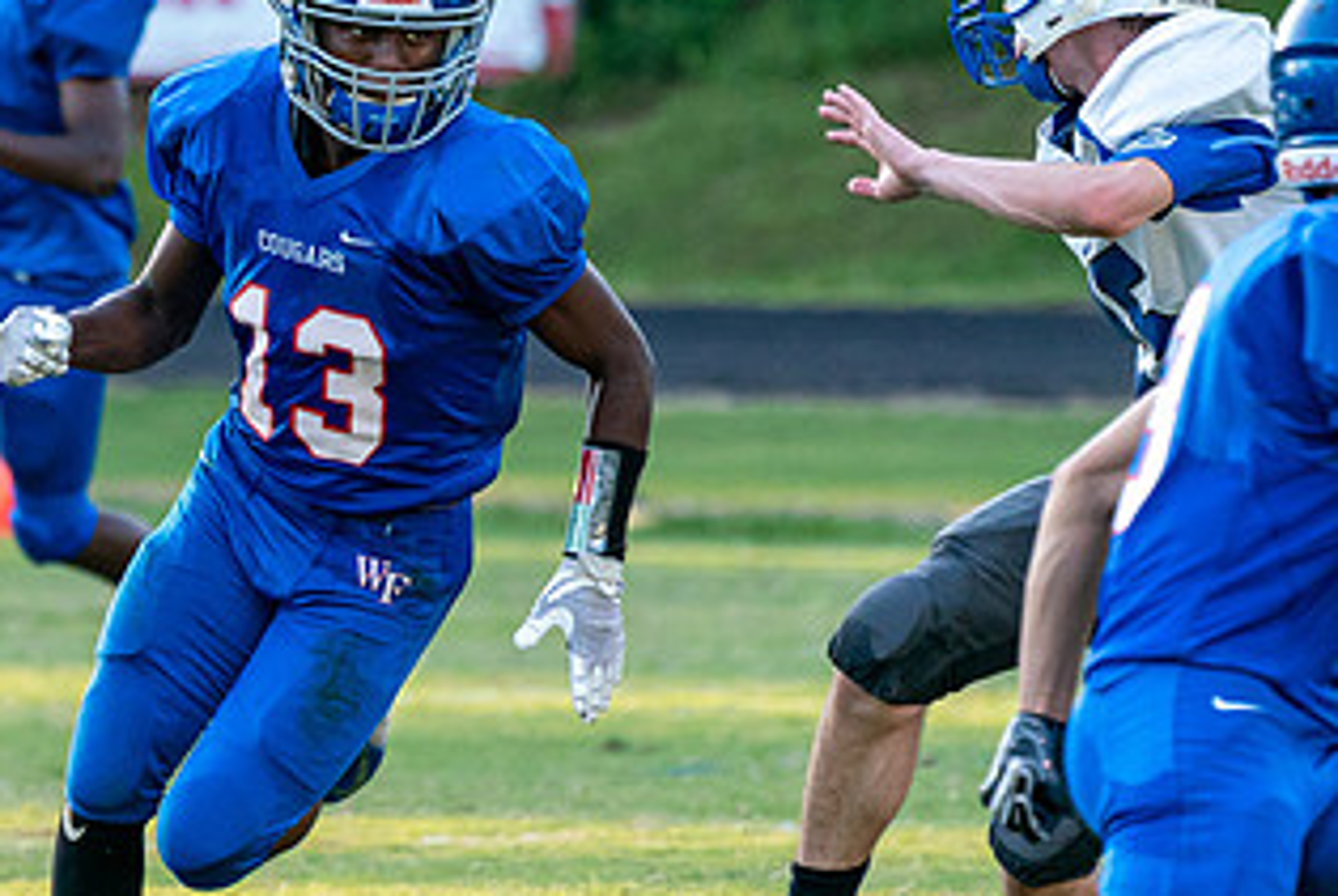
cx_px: 60
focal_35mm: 740
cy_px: 472
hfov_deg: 2.8
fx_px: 27542
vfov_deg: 1.9
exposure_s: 1/1000
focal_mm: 271
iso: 2500
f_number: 5.6
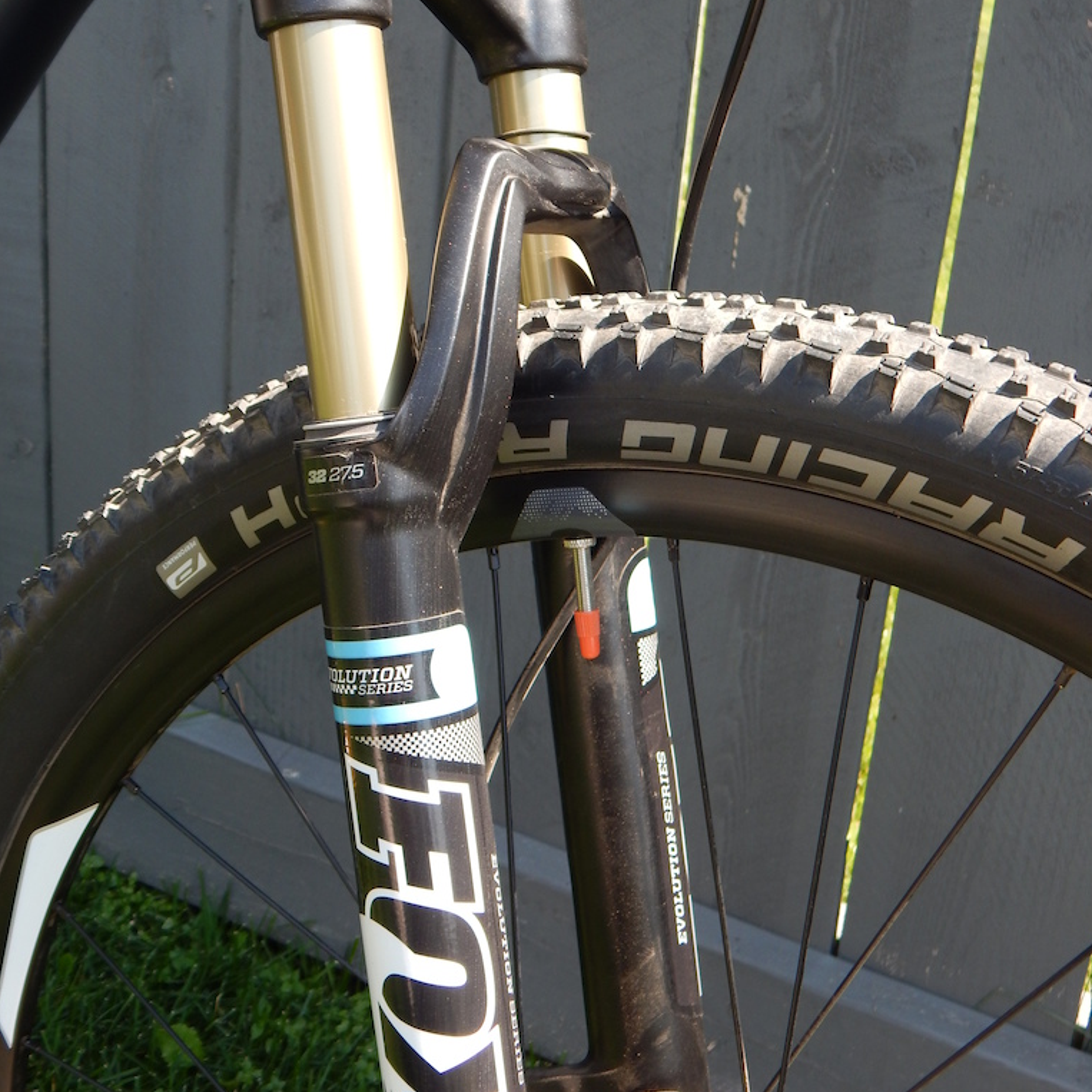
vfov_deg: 33.3
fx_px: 1820
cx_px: 545
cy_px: 425
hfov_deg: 33.4
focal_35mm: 51
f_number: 3.6
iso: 125
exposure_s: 1/200
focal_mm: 7.7
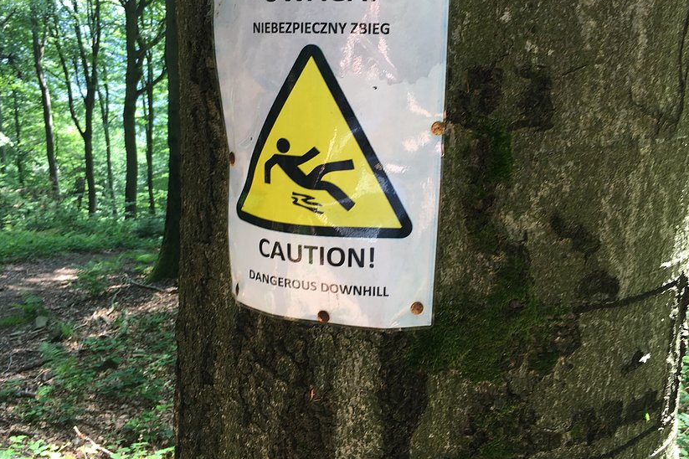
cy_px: 180
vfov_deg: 39.7
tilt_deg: -17.2
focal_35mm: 33
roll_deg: -0.1
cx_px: 321
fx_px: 631
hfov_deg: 57.2
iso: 32
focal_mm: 4.15
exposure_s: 1/100
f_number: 2.2
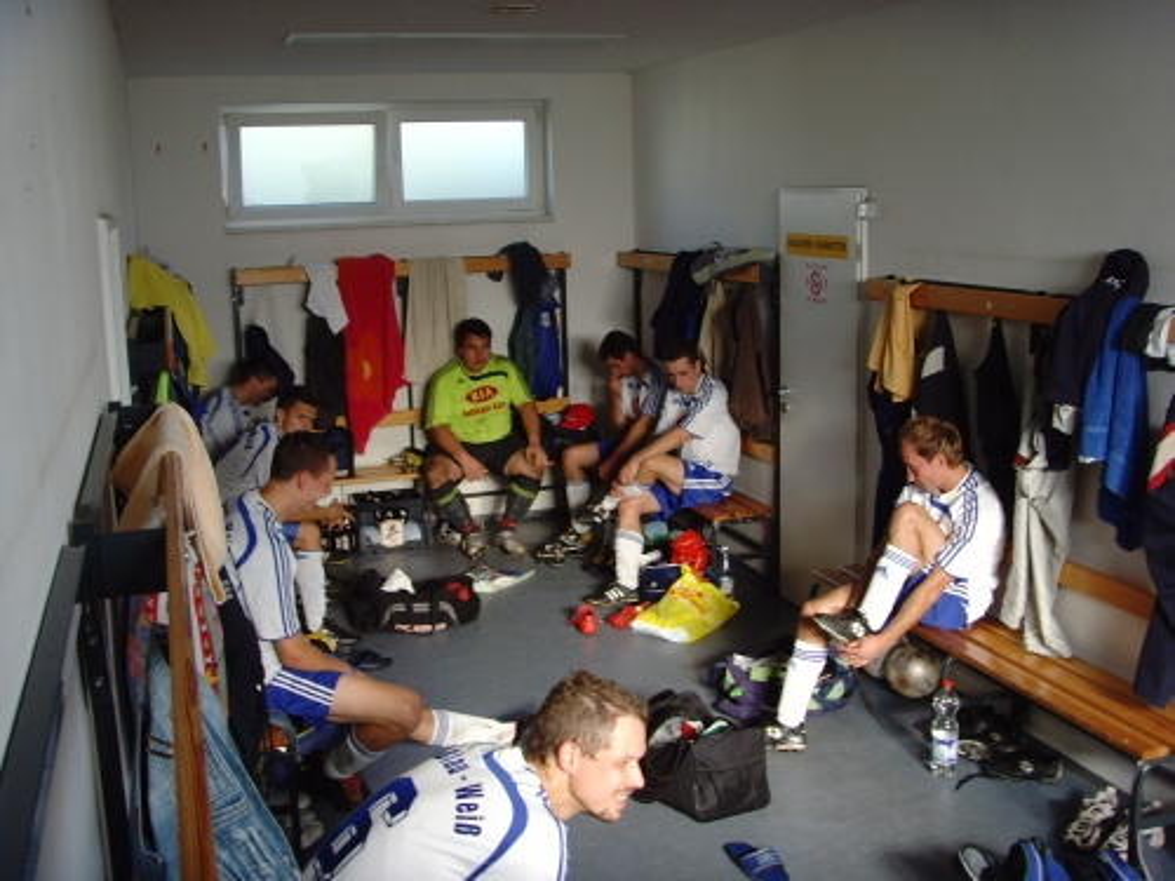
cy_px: 440
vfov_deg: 36.8
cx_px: 588
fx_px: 1324
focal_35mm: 39
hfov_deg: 47.9
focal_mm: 6.6
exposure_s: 1/60
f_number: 3.5
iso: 100
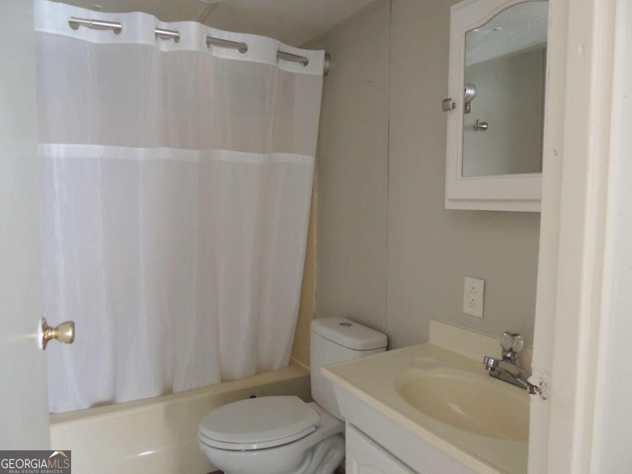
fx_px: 438
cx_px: 316
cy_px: 237
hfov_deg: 71.6
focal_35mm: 24
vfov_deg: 56.8
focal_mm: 4.3
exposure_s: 1/8
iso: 560
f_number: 3
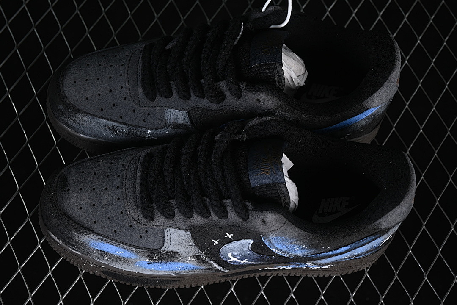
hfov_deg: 27.0
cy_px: 152
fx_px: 952
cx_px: 228
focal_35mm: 75
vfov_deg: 18.2
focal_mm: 50
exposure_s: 1/50
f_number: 6.3
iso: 160
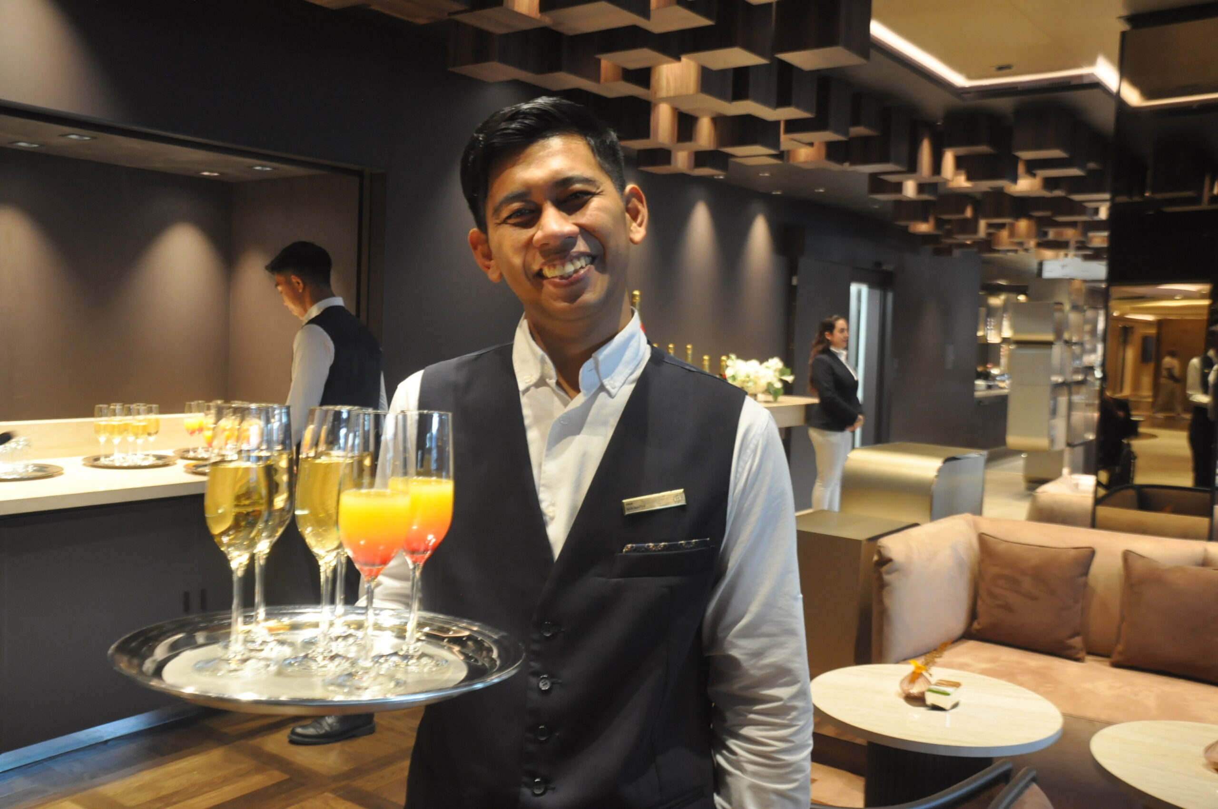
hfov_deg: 59.6
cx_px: 609
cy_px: 404
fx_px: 1064
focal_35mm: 32
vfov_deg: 41.6
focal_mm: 21
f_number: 7.1
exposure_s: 1/30
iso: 1250
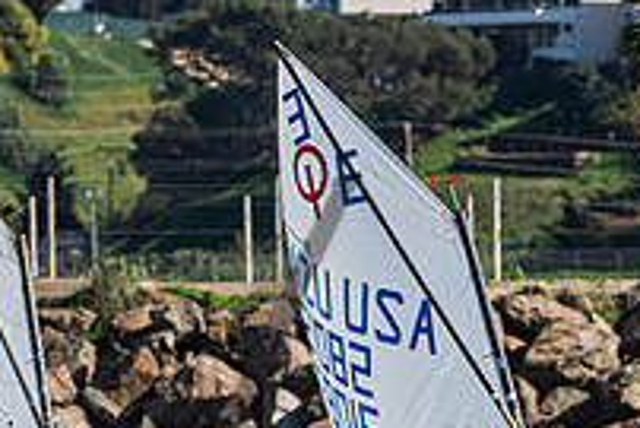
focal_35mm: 869
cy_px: 506
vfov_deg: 1.6
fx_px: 15459
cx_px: 362
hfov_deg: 2.4
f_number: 9
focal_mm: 230
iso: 320
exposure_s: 1/1250
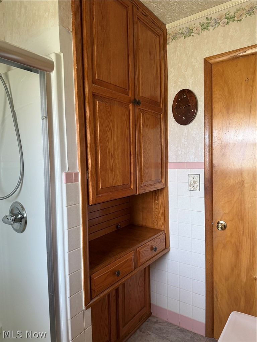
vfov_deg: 71.6
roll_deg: +1.2
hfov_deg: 56.8
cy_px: 171
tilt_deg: -3.5
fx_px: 238
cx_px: 128
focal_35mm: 24
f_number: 1.78
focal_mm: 6.76
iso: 200
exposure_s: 1/60
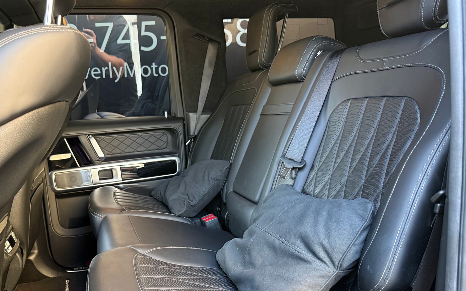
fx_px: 394
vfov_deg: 40.4
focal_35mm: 31
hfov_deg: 60.9
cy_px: 180
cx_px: 193
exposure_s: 1/58
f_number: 1.78
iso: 320
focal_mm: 6.76
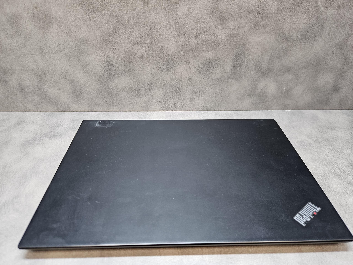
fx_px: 235
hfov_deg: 73.9
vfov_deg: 58.9
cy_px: 132
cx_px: 176
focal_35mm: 23
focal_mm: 5.4
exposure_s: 1/100
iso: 320
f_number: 1.8
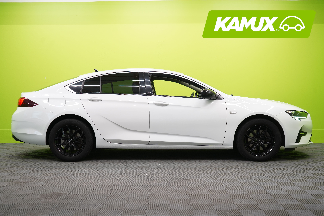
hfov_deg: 42.7
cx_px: 162
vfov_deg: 29.2
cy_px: 108
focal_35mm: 46
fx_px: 414
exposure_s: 1/30
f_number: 5
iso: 400
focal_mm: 46
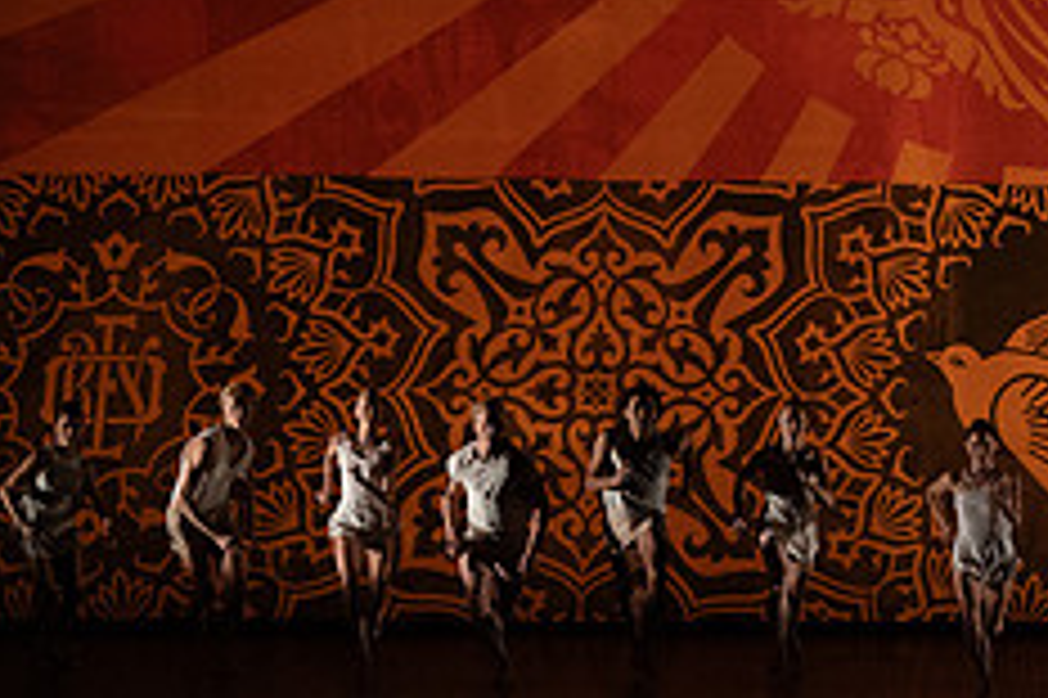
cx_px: 1255
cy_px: 61
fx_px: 7243
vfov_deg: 5.5
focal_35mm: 249
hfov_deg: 8.2
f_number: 6.3
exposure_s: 1/400
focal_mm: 100
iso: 6400
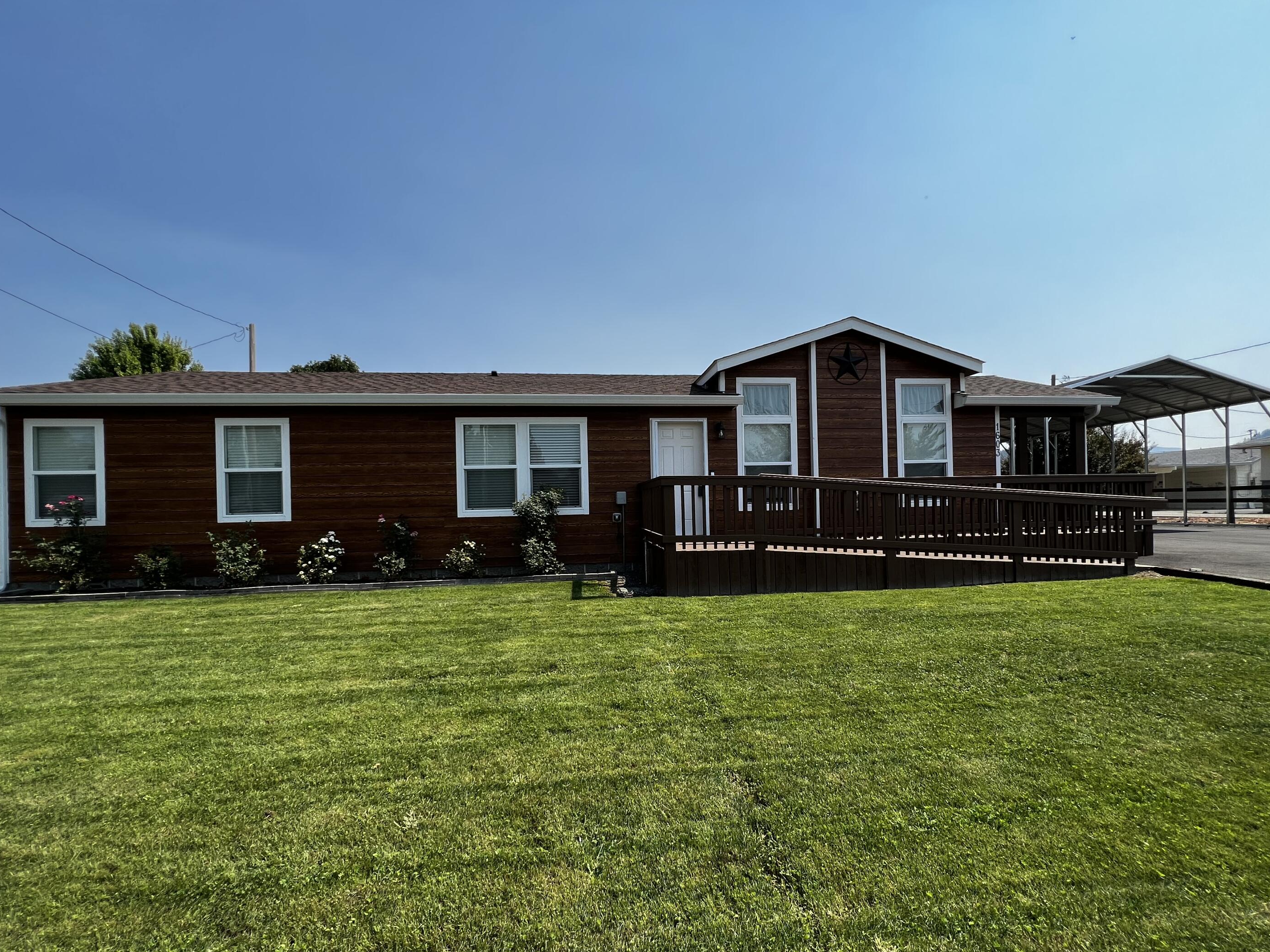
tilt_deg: -0.6
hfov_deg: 102.1
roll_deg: +1.4
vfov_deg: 85.5
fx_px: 514
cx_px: 645
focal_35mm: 14
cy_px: 511
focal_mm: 1.57
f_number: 1.8
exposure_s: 1/1309
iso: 32
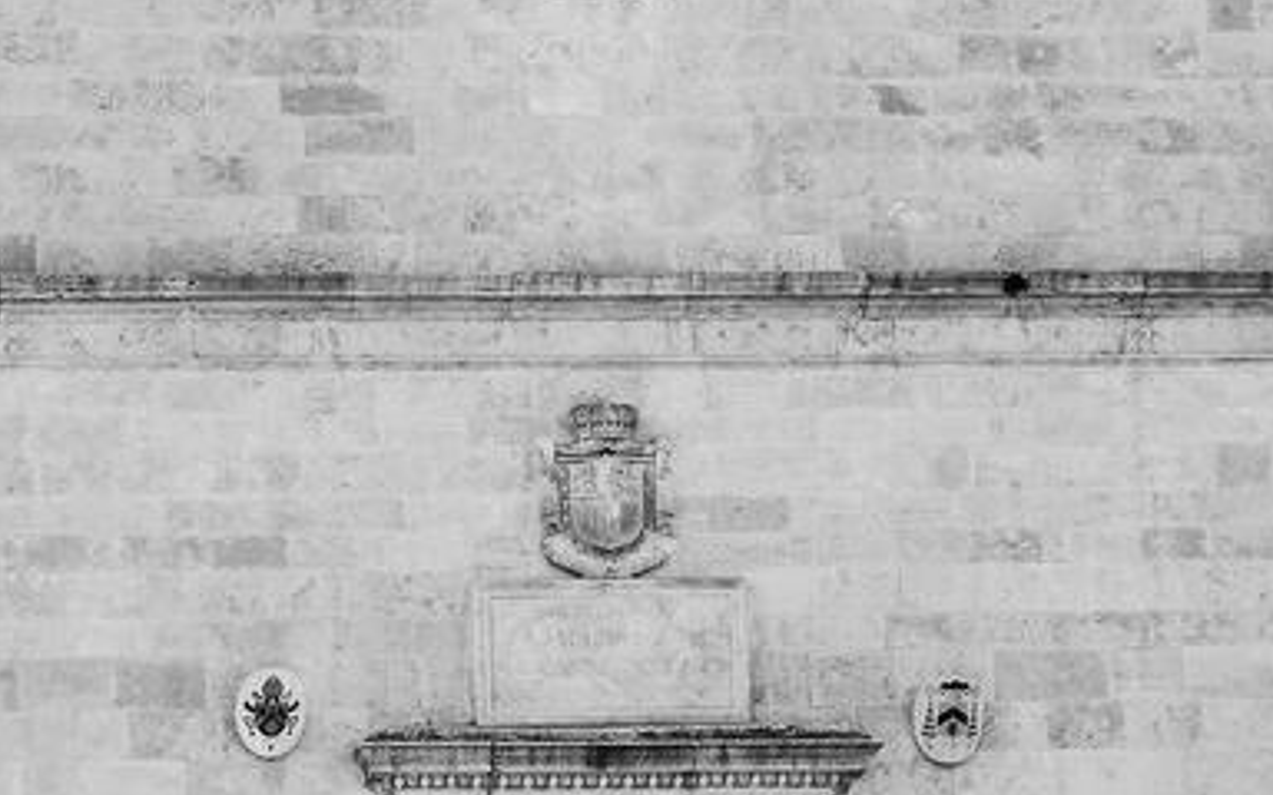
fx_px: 4024
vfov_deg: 11.3
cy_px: 527
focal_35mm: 116
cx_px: 547
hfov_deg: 18.0
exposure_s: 1/160
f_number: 8
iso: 200
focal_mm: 35
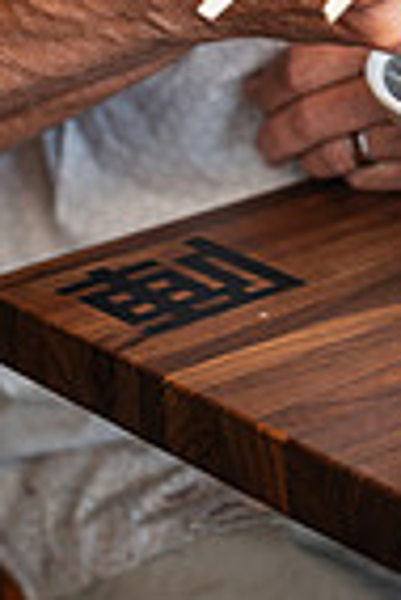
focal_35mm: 158
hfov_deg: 8.6
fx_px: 2633
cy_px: -228
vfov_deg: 12.5
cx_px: 517
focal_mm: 50
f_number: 2.8
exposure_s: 1/250
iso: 400
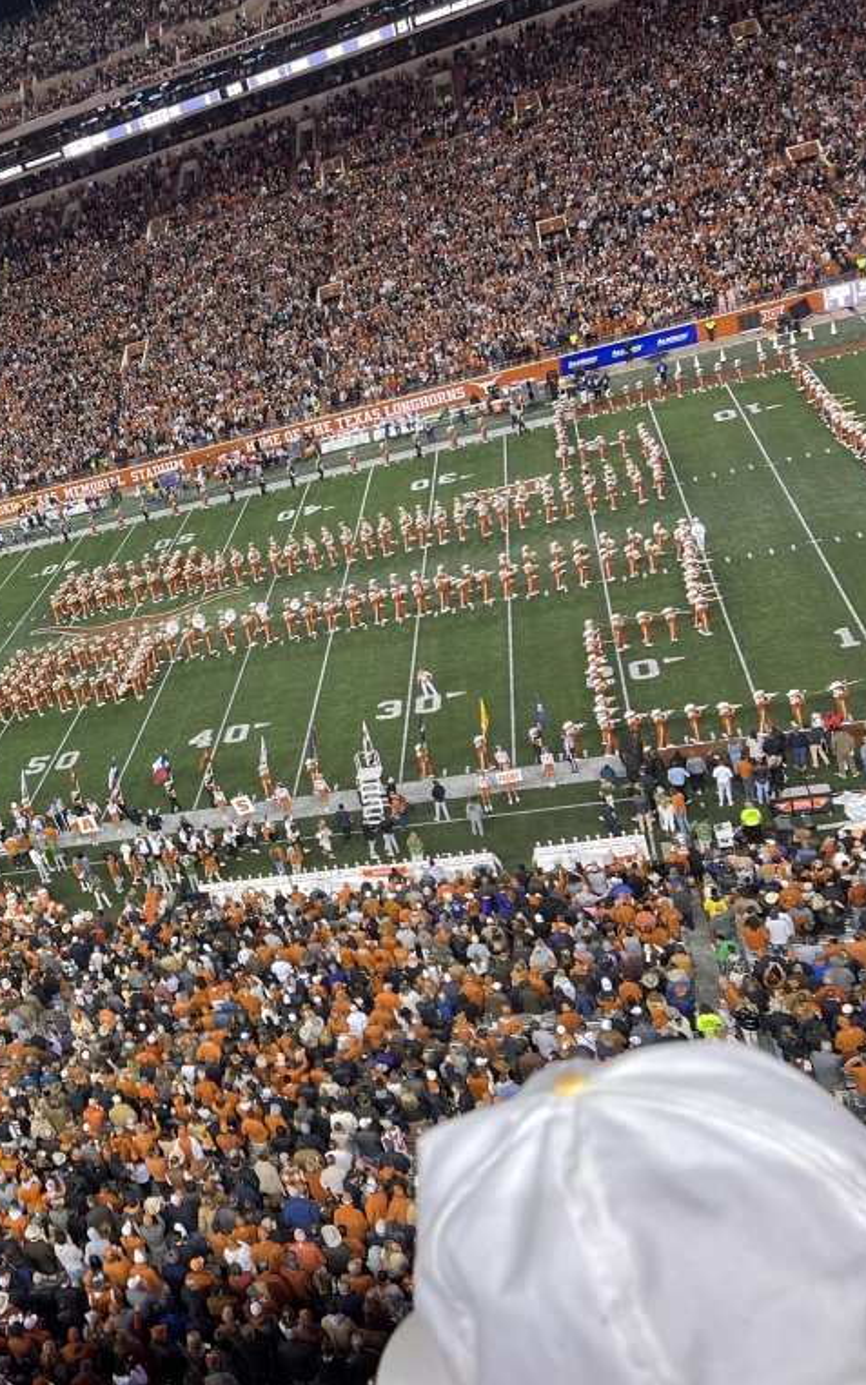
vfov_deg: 52.7
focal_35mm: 37
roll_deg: +20.5
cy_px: 690
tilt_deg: -18.6
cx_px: -56
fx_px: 1397
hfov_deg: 31.1
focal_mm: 5.7
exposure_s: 1/120
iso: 100
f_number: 1.5
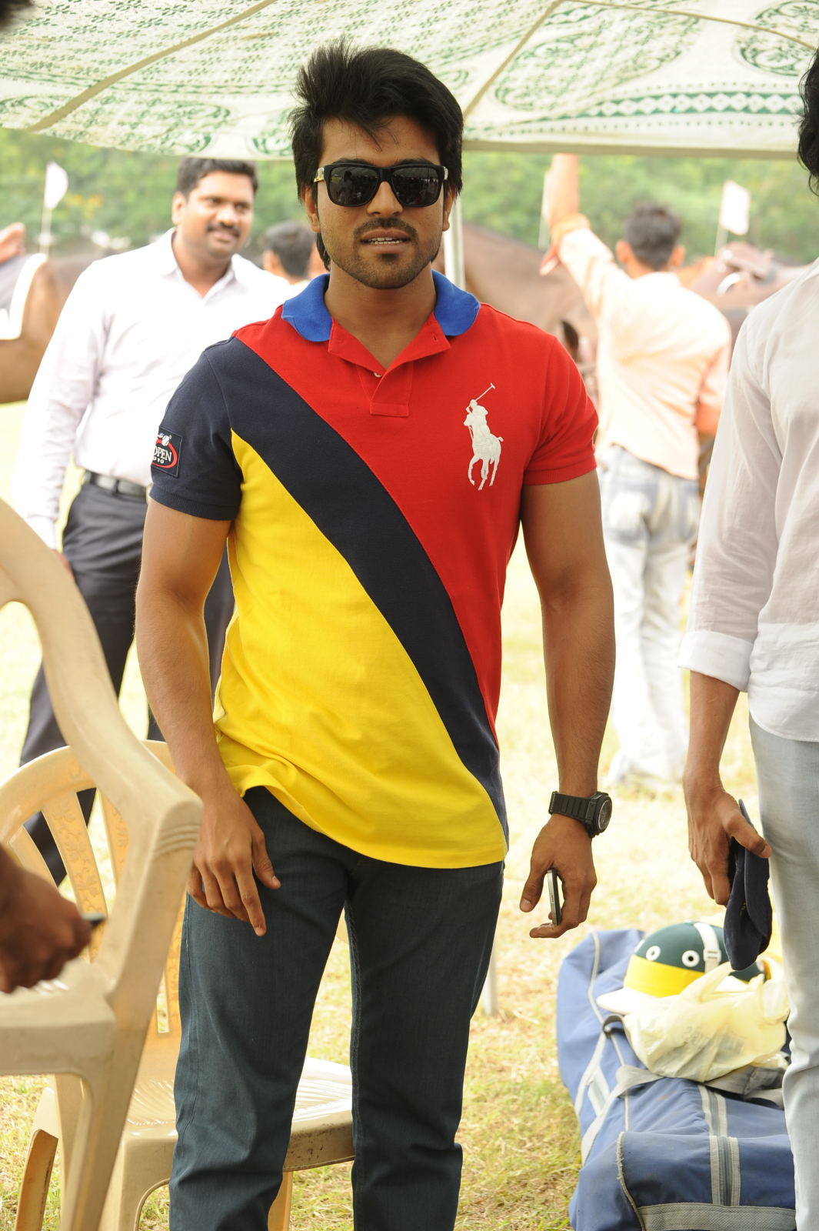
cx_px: 410
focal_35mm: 78
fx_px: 2664
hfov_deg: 17.5
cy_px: 616
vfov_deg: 26.0
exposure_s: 1/125
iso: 400
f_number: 6.3
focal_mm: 78
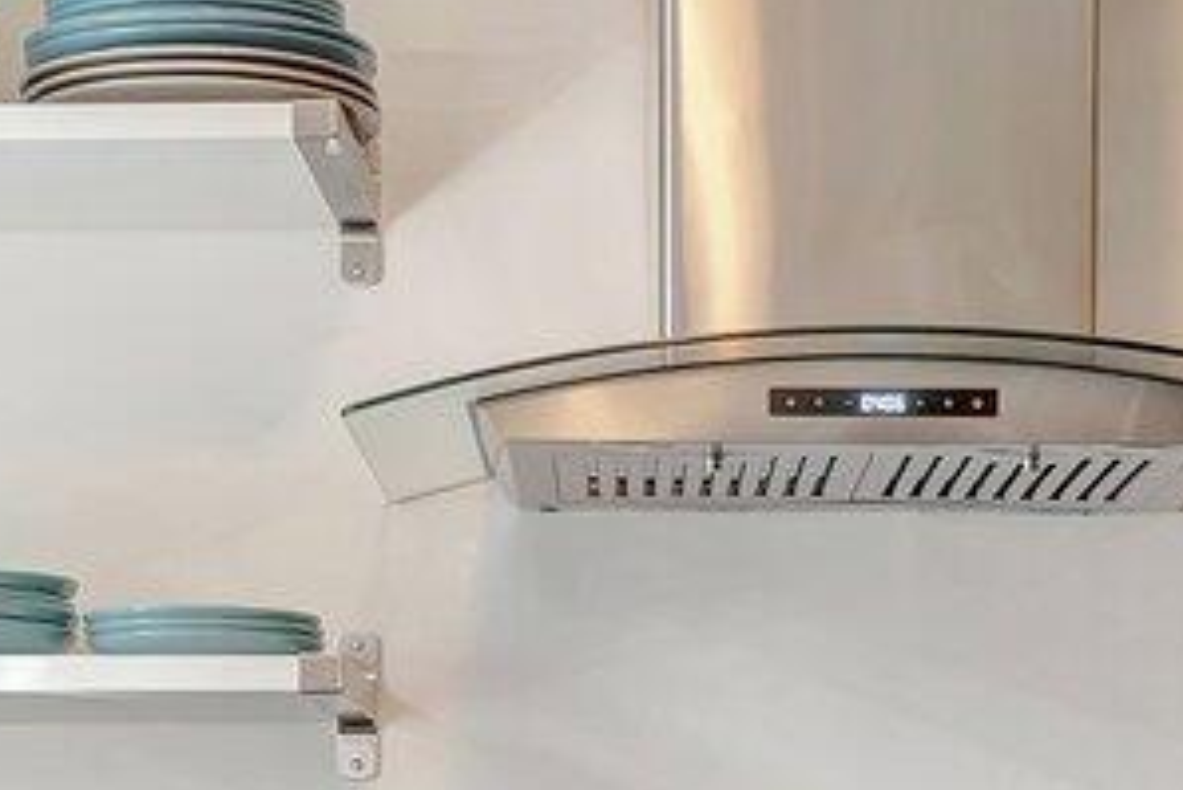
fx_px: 3454
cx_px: 572
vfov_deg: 12.7
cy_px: 971
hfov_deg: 19.4
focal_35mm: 105
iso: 400
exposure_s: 1/5
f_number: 9
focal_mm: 15.3
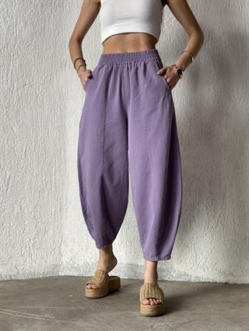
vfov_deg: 39.6
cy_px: 166
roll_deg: -0.8
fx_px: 460
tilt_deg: +1.9
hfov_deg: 30.3
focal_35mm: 48
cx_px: 124
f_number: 1.78
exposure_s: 1/121
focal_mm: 6.86
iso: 100
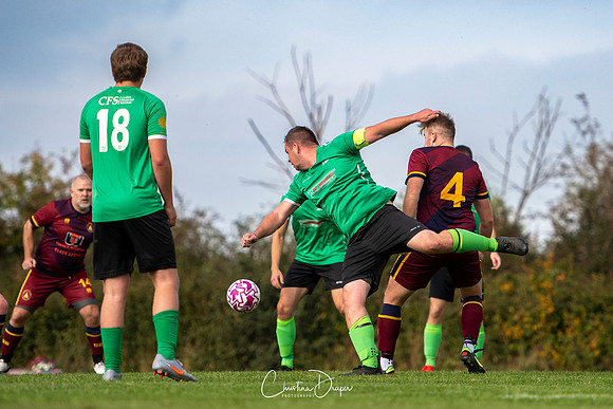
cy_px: 163
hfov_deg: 6.3
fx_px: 5610
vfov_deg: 4.2
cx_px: 377
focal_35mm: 329
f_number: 2.8
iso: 250
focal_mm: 175
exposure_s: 1/8000
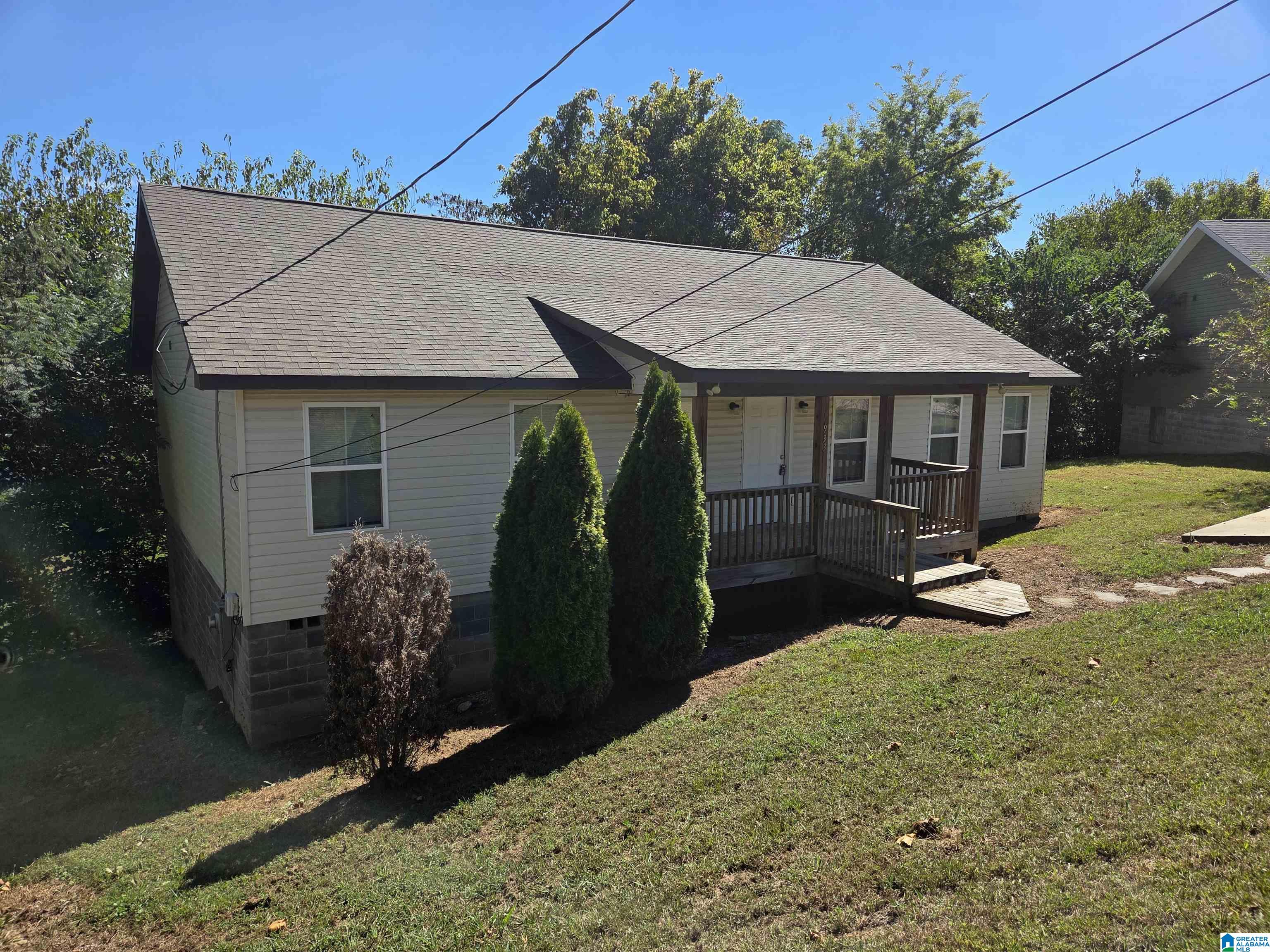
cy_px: 476
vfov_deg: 58.9
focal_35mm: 23
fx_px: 844
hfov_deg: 73.9
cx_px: 635
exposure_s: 1/3531
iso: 80
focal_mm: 5.4
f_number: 1.8
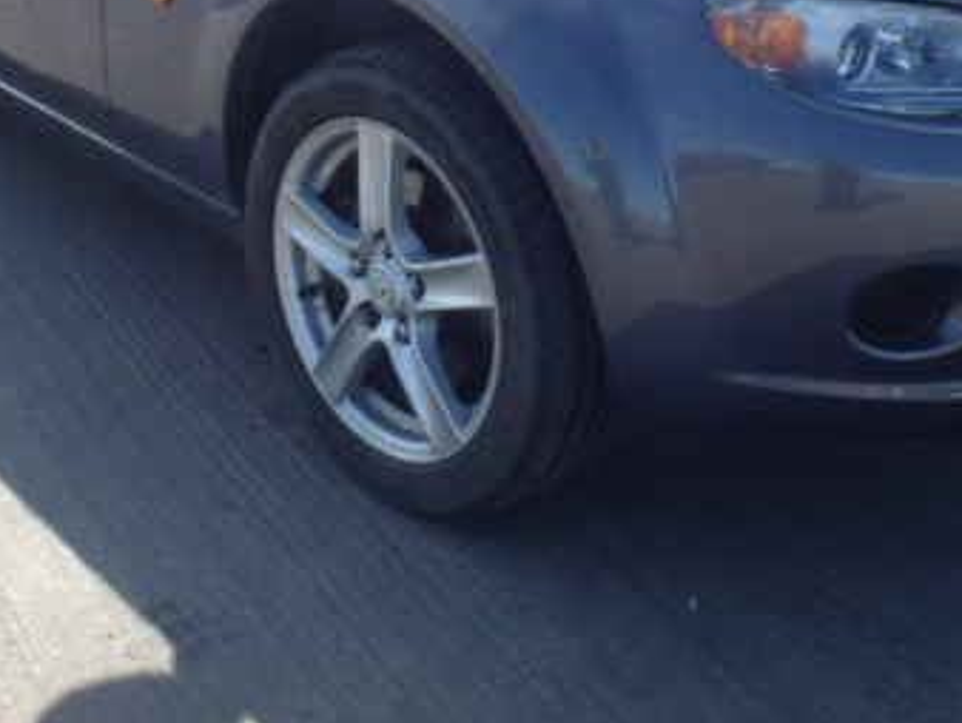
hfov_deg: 36.1
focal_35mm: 53
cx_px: 564
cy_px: 46
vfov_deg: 26.5
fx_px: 1474
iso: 125
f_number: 3.9
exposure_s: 1/400
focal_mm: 5
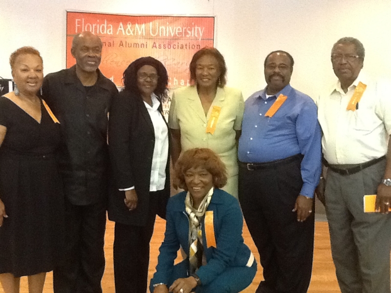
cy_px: 146
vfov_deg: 44.2
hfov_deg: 56.8
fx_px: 361
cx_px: 196
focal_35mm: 32
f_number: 2.4
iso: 500
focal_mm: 2.03
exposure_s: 1/24
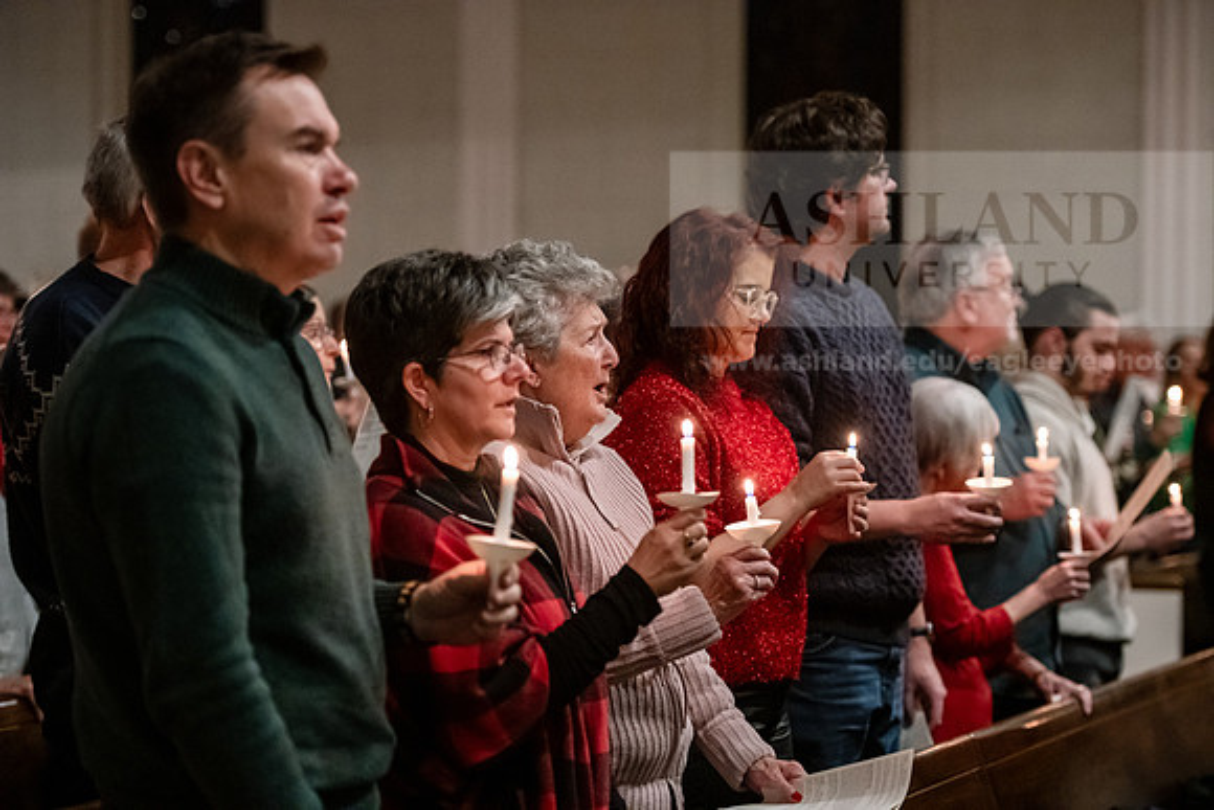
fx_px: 3103
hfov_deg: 22.1
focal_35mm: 92
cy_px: 405
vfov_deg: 14.9
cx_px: 607
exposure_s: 1/125
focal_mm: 92
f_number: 2.8
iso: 8000
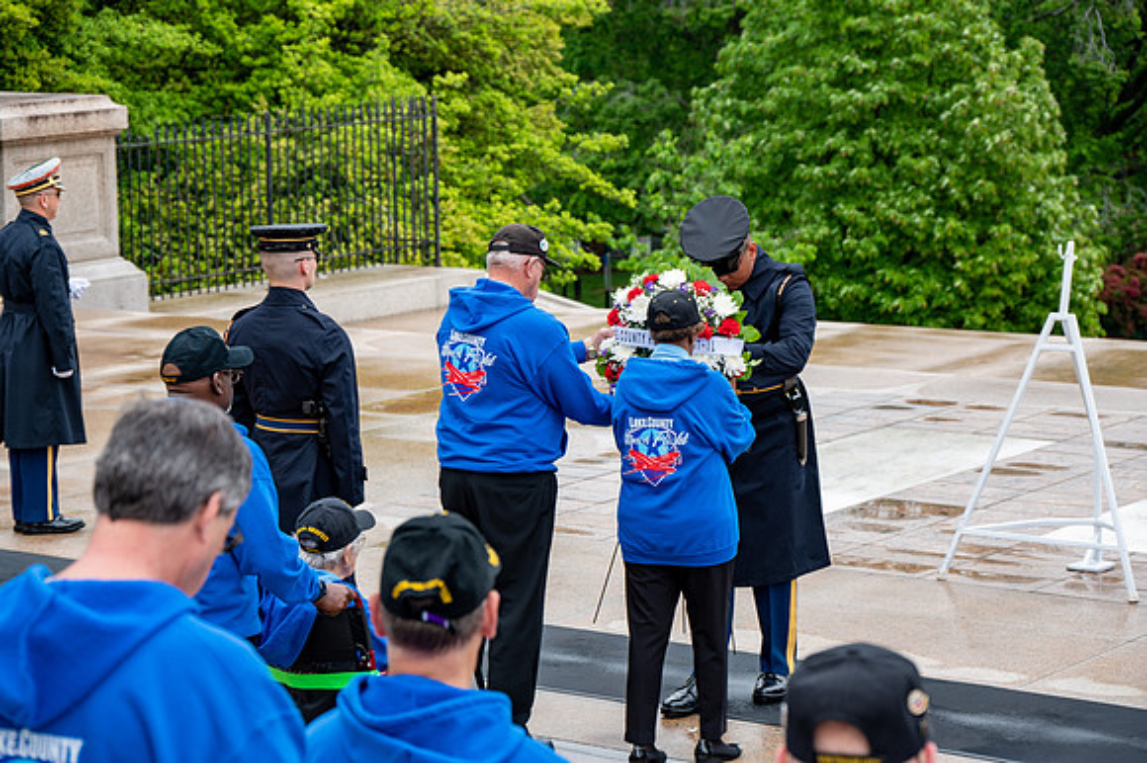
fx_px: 3089
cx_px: 574
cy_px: 382
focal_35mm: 97
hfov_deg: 21.0
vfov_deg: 14.1
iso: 180
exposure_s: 1/100
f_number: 6.3
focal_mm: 97
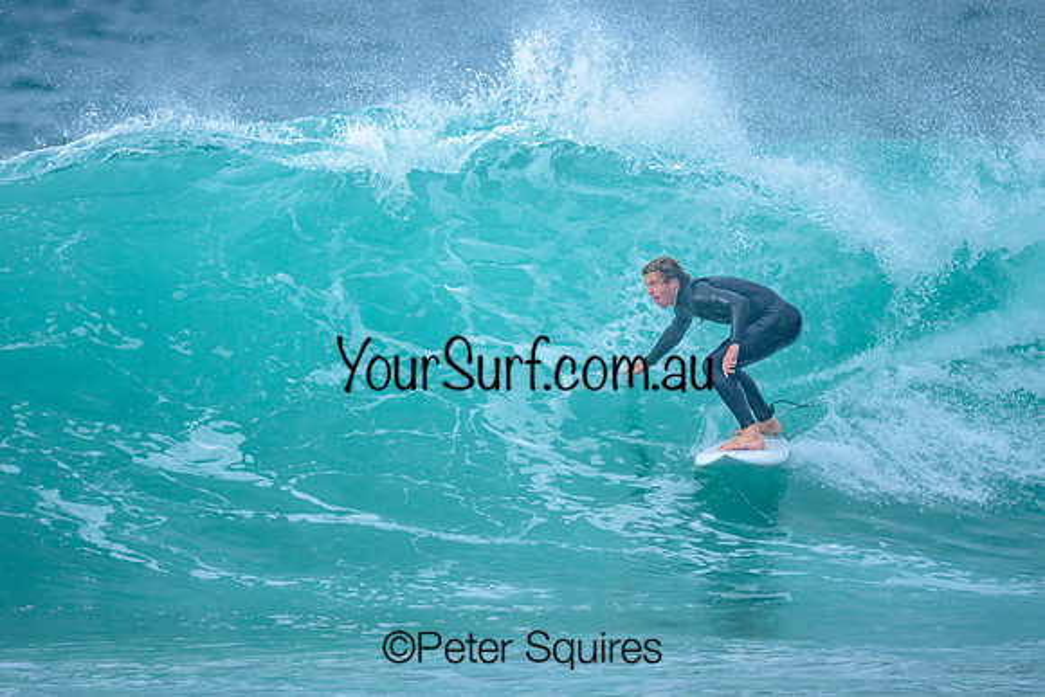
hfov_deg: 1.9
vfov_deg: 1.3
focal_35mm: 1094
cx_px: 552
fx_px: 31773
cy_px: 297
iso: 560
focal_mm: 800
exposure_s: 1/2000
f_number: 6.3
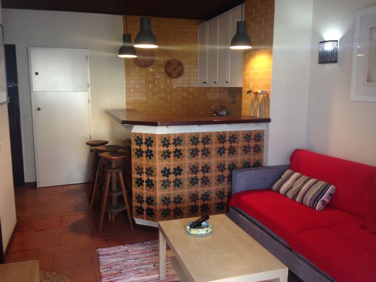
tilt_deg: -6.8
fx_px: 358
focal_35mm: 33
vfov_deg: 42.9
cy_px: 141
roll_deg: -0.6
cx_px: 188
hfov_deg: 55.4
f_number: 2.4
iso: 50
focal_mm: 4.12
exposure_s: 1/20
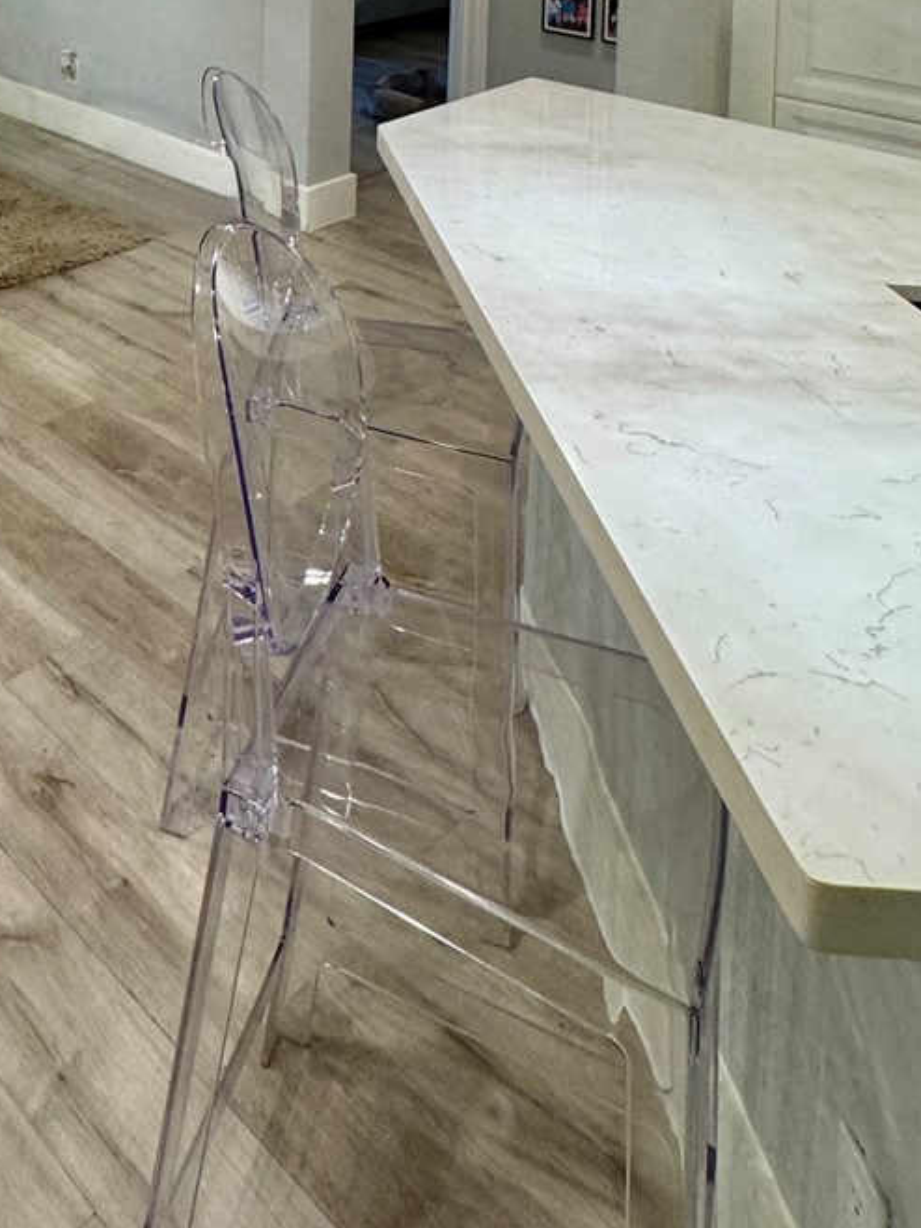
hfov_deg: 39.3
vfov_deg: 40.8
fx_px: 1207
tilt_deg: -2.2
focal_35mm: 34
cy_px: -186
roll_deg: -1.1
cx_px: 121
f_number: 2.2
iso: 200
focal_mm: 2.22
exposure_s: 1/60
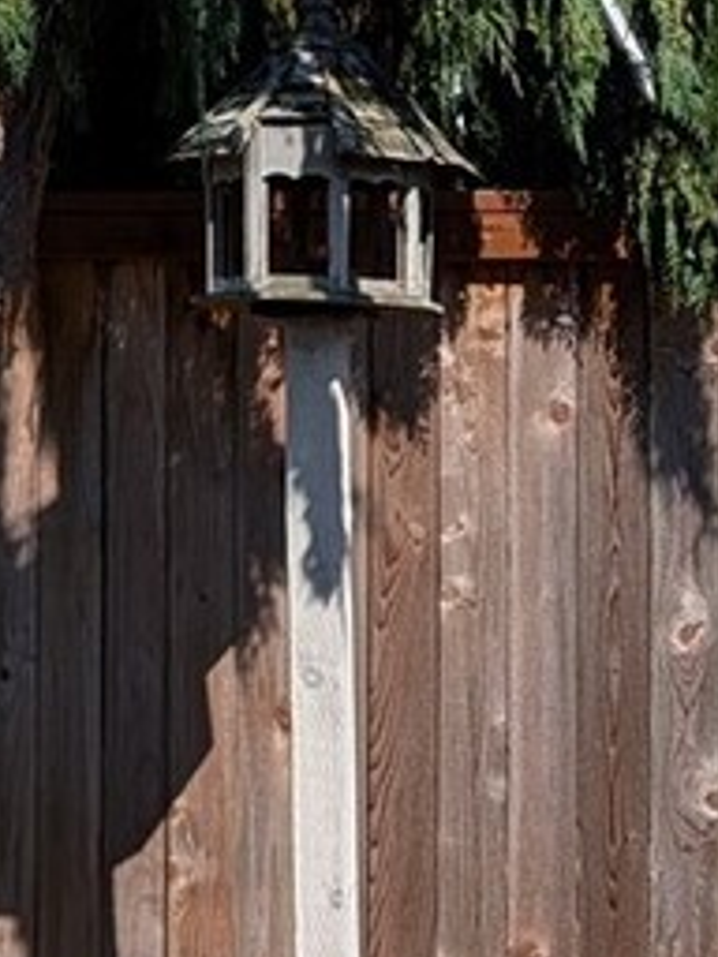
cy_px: 107
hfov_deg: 10.4
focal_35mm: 135
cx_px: -501
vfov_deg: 14.5
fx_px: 3734
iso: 18
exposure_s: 1/1435
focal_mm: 6.9
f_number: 1.68
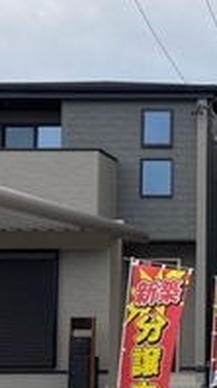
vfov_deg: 28.2
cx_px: 403
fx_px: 759
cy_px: 286
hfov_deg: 14.2
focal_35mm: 74
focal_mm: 3.99
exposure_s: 1/2183
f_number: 1.8
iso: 20
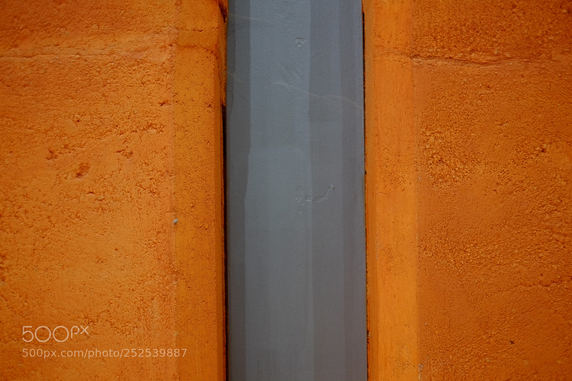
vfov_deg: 25.5
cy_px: 190
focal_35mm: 53
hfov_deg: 37.5
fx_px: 842
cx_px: 286
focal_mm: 35
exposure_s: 1/60
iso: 200
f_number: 1.4
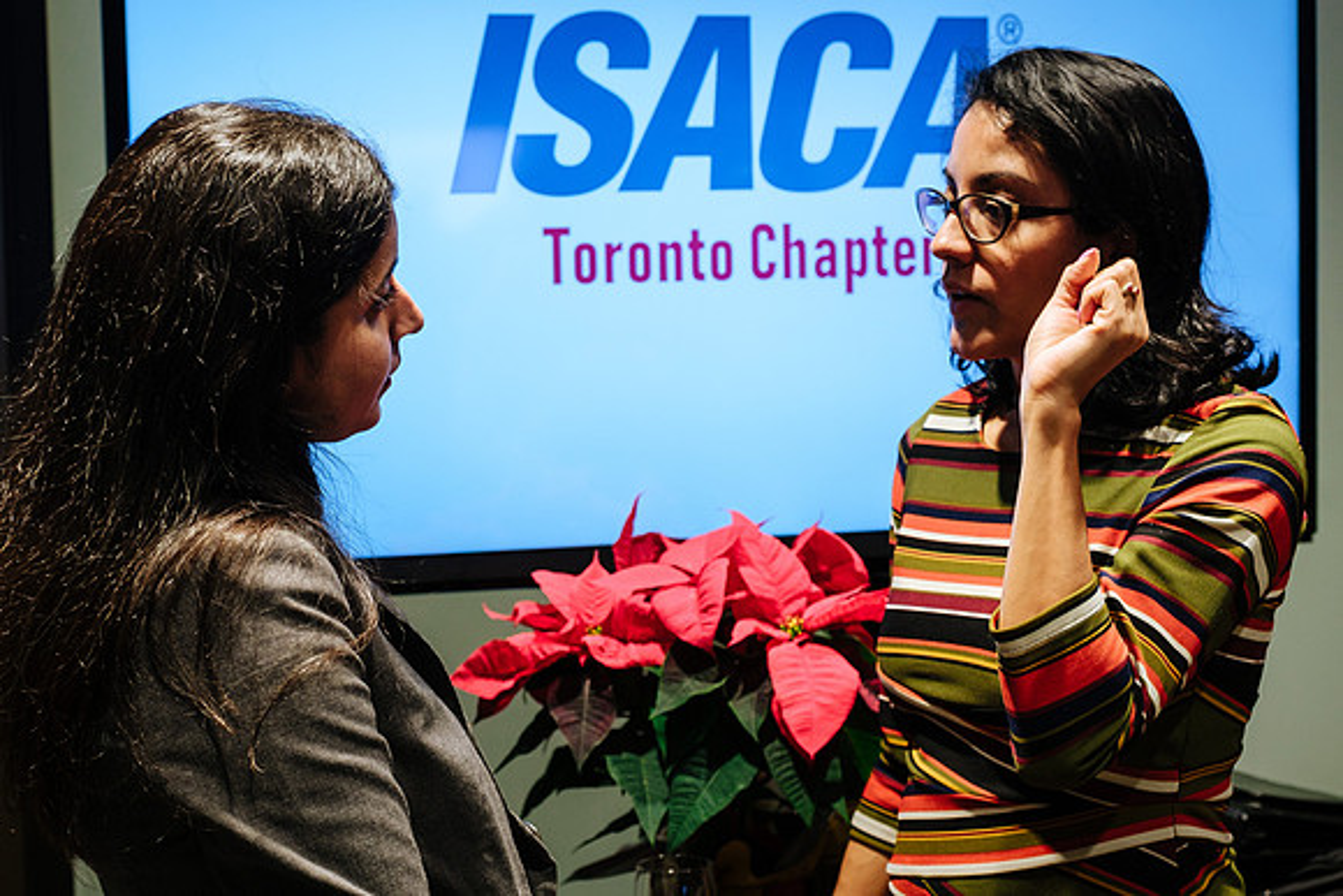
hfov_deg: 32.3
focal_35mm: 62
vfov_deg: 21.9
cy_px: 428
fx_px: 2318
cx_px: 611
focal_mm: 36.5
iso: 640
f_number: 4
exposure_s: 1/50
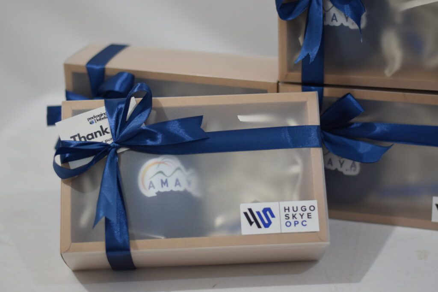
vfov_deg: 18.2
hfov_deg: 27.0
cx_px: 219
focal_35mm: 75
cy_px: 146
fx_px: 913
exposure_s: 1/250
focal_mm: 50
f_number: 1.8
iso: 800
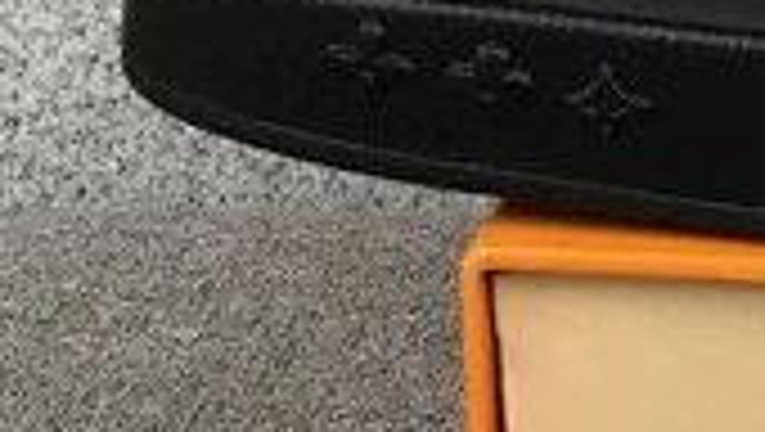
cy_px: 76
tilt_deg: -18.7
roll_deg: -1.1
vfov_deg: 9.5
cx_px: 1184
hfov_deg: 15.4
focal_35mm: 127
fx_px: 2579
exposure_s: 1/109
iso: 25
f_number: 2.4
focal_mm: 3.3
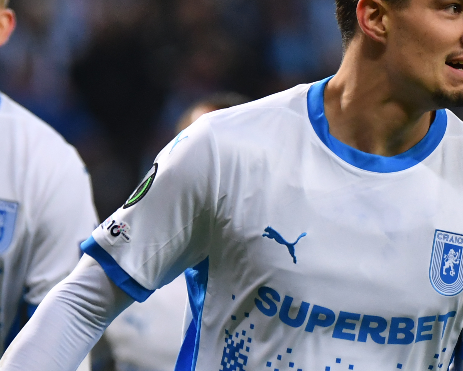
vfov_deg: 1.5
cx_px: 361
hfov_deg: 1.9
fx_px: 14208
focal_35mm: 1037
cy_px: 189
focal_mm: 220
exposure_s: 1/800
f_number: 2.8
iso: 1000
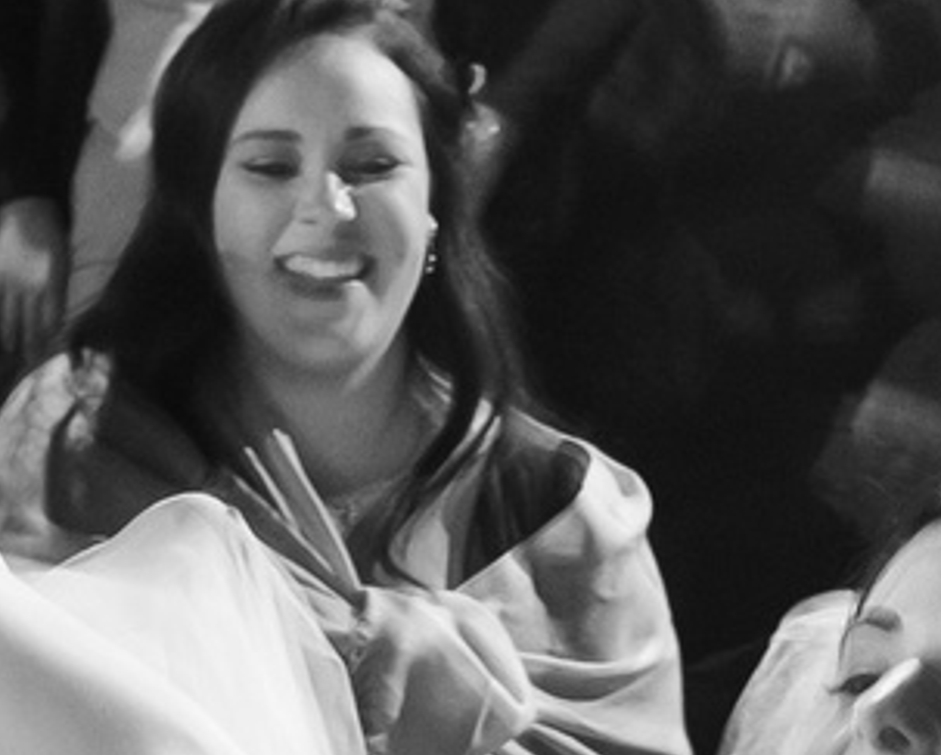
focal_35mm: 166
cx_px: 744
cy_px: 1810
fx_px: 4628
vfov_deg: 8.5
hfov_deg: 11.6
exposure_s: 1/15
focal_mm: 13
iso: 1000
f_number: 2.2
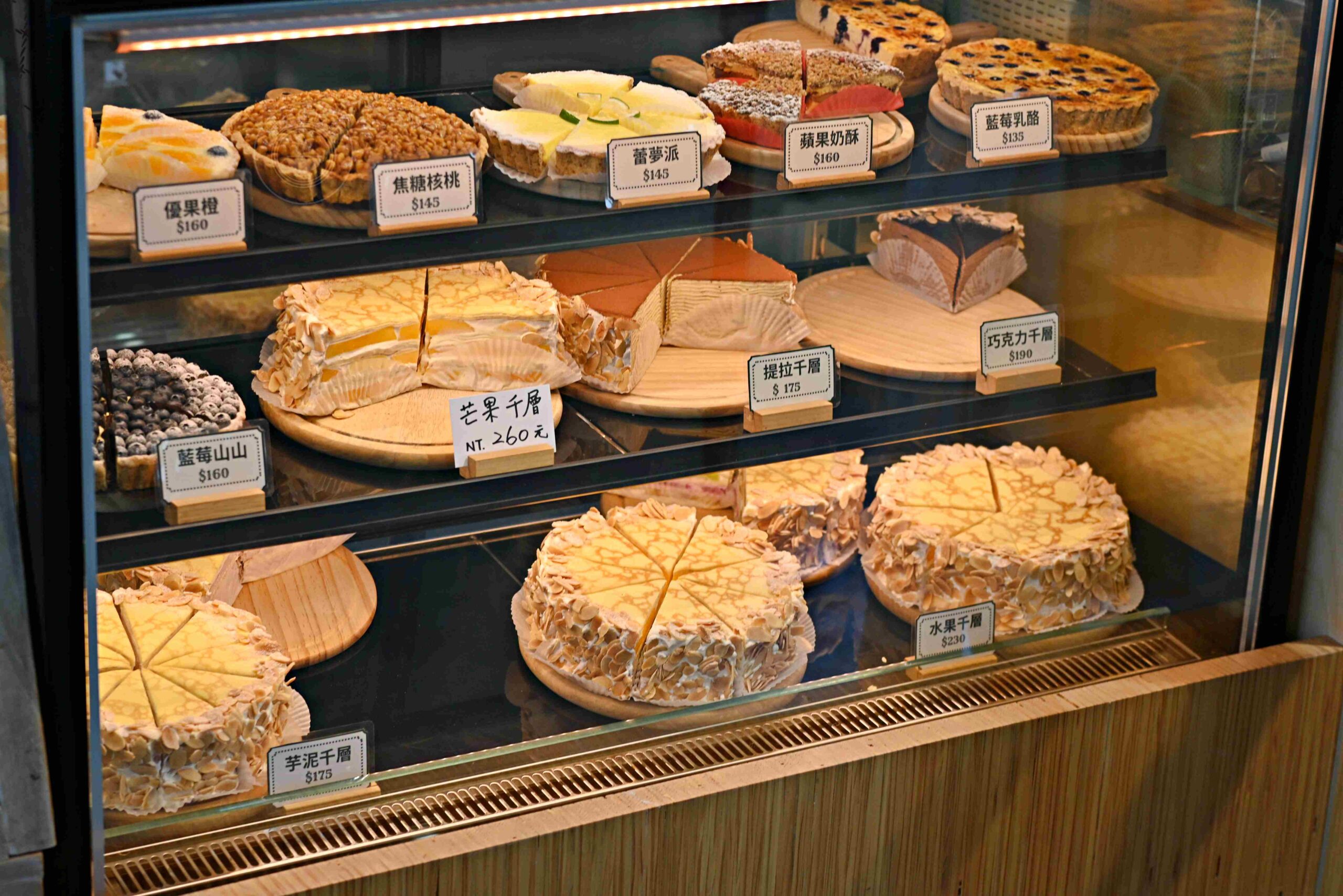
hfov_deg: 27.0
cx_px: 672
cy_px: 448
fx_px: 2798
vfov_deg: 18.2
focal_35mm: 75
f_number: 3.2
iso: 100
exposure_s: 1/200
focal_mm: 50
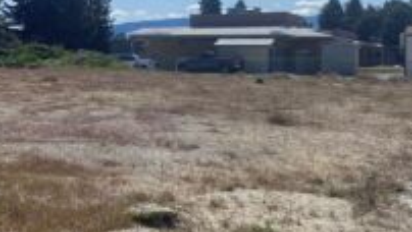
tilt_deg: -0.9
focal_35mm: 56
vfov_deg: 21.3
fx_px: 612
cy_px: 61
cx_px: 67
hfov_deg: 35.7
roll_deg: +0.6
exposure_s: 1/5025
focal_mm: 4.25
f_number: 1.8
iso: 32
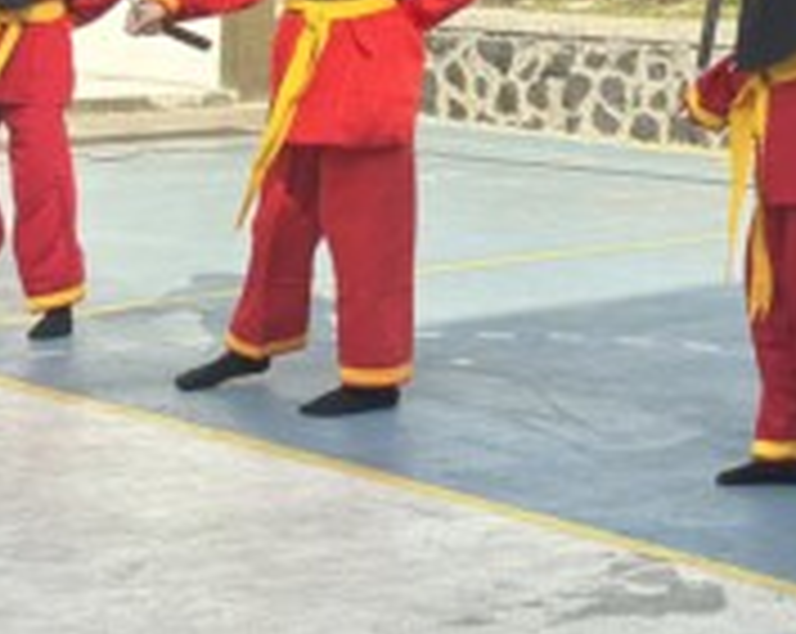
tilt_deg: -0.4
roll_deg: -0.3
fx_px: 2493
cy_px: -36
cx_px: 738
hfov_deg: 17.8
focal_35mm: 106
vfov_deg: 14.2
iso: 80
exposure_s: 1/3155
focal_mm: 6.86
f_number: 1.78
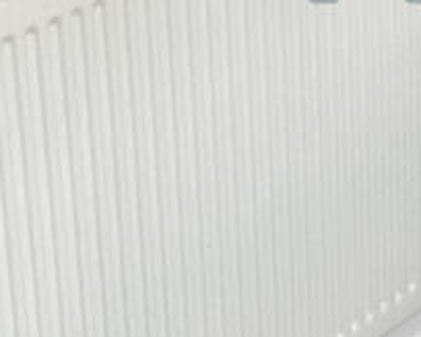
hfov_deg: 11.8
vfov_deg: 10.0
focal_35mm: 152
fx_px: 1893
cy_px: -99
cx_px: 735
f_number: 2.4
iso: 64
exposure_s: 1/120
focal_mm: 3.3
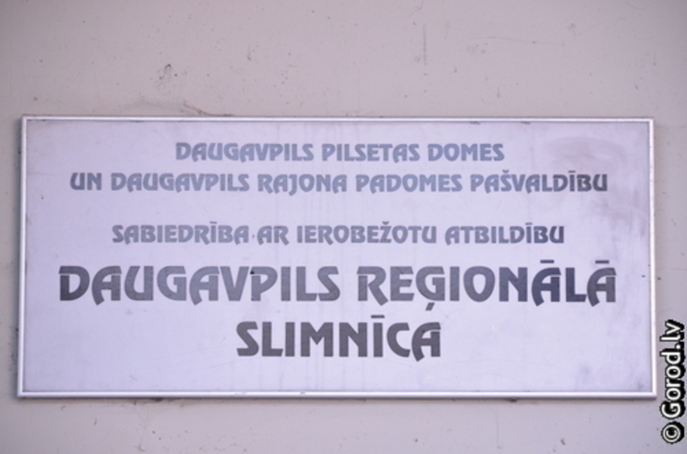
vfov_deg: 7.6
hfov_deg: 11.4
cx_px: 344
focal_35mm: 180
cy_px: 227
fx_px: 3427
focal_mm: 120
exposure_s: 1/200
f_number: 5.6
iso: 1000
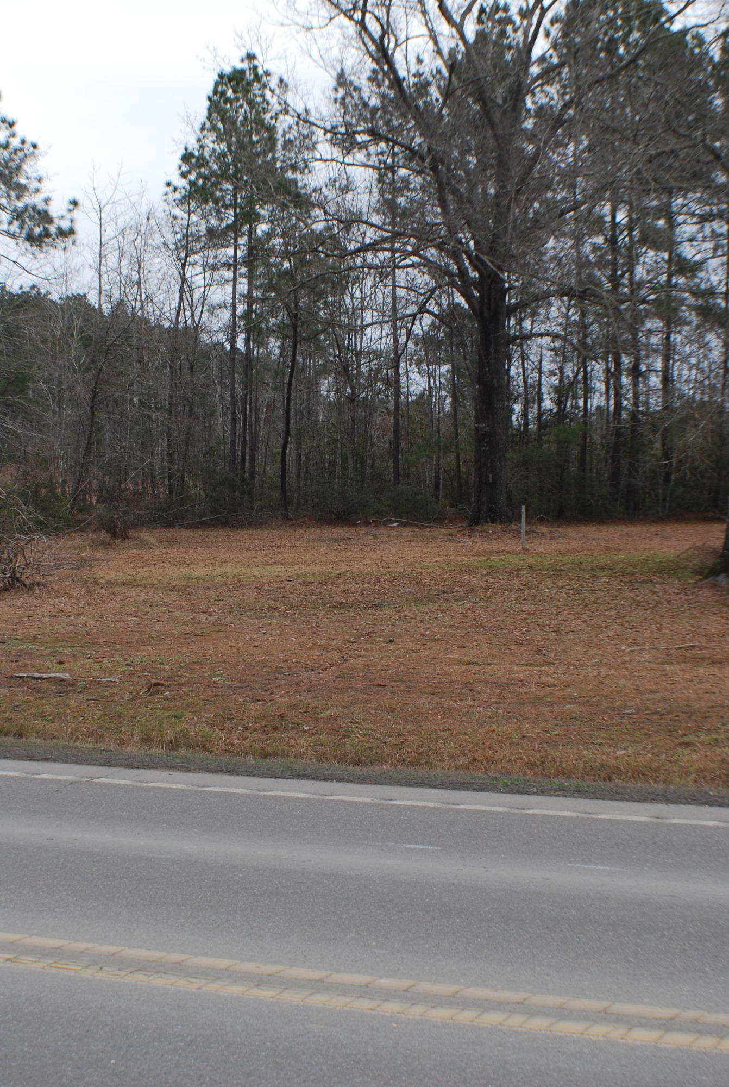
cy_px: 544
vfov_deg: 24.6
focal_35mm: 82
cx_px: 364
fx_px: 2495
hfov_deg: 16.6
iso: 400
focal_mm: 55
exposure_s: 1/320
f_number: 9
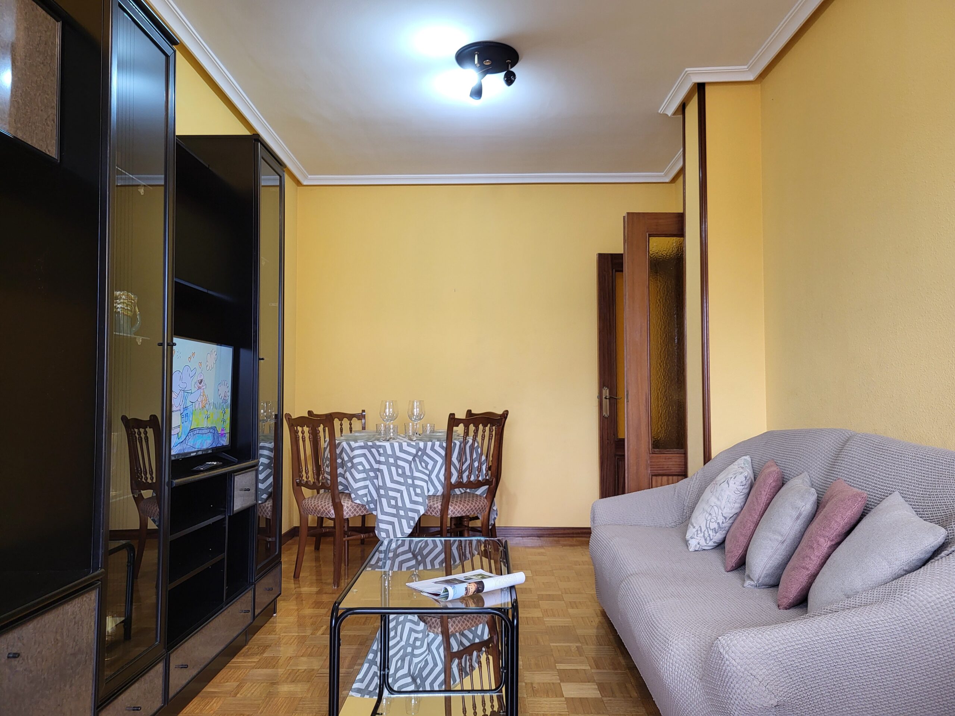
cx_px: 478
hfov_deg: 67.3
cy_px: 358
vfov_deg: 53.1
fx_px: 717
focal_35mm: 26
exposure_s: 1/50
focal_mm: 5.4
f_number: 1.8
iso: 200
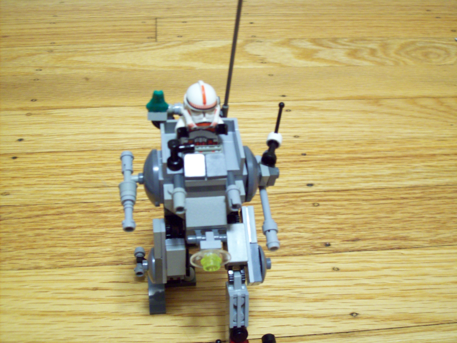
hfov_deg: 42.1
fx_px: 594
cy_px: 172
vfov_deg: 32.2
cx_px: 228
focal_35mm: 45
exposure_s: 1/2.83
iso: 200
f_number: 3
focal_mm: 7.6
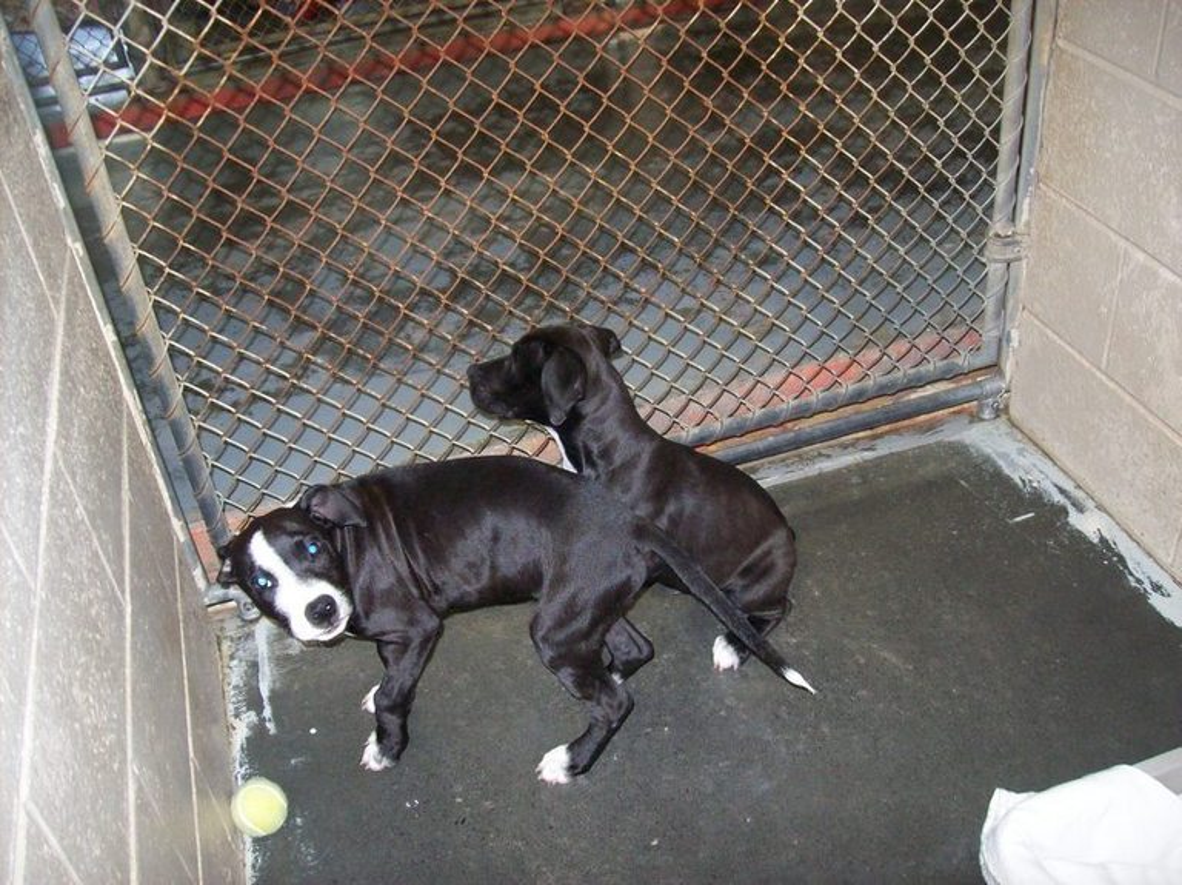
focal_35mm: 36
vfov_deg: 39.6
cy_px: 442
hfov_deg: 51.4
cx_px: 591
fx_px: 1228
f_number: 2.7
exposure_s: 1/64
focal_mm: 6
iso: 200
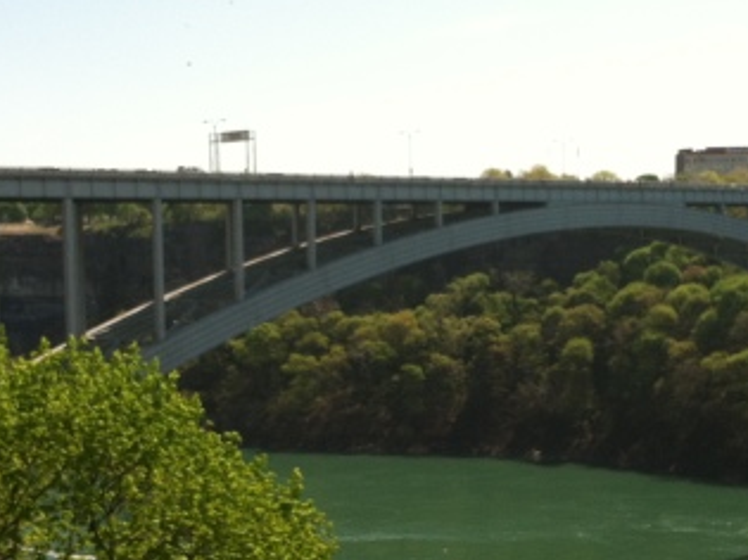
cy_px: 368
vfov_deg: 20.6
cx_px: 442
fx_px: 1534
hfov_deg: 27.4
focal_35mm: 71
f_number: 2.8
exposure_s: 1/938
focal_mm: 3.85
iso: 80
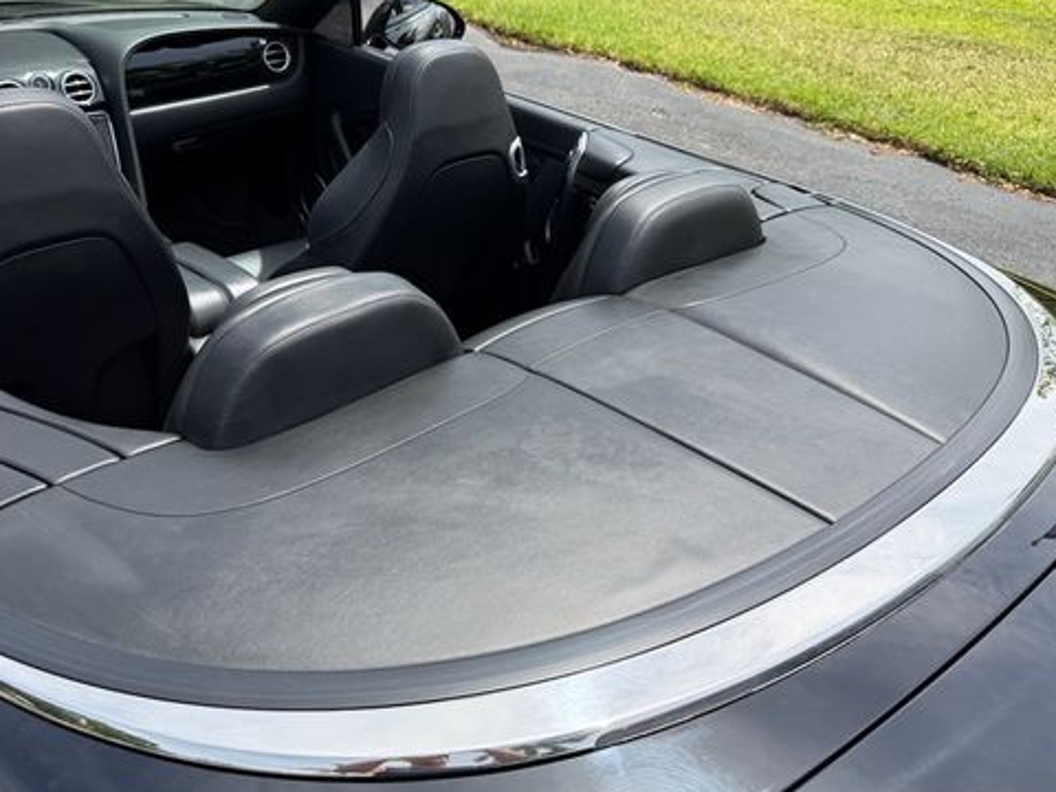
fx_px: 976
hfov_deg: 56.7
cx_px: 471
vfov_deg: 44.1
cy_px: 361
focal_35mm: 32
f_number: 1.78
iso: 80
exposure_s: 1/2801
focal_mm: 6.76
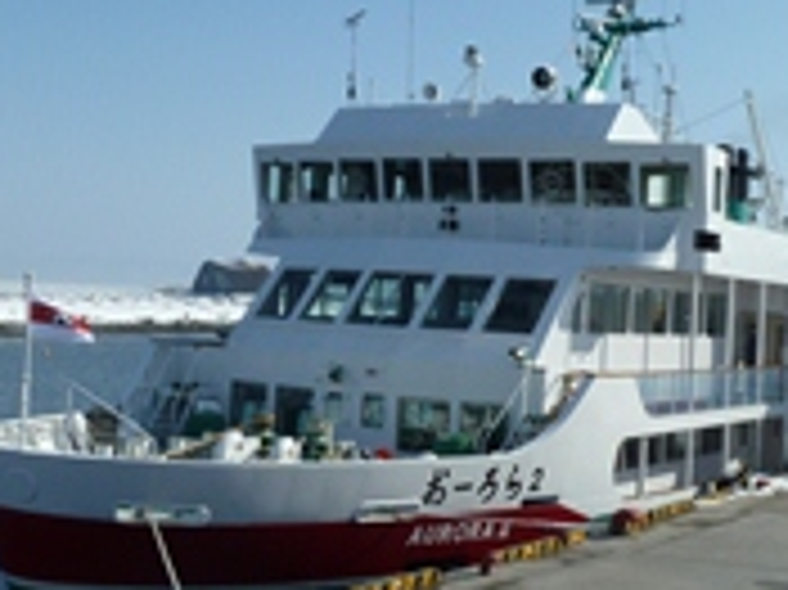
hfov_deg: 30.3
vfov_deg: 22.9
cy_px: 234
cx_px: 405
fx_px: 1456
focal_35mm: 64
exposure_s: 1/640
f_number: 5.6
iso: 80
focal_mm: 4.1
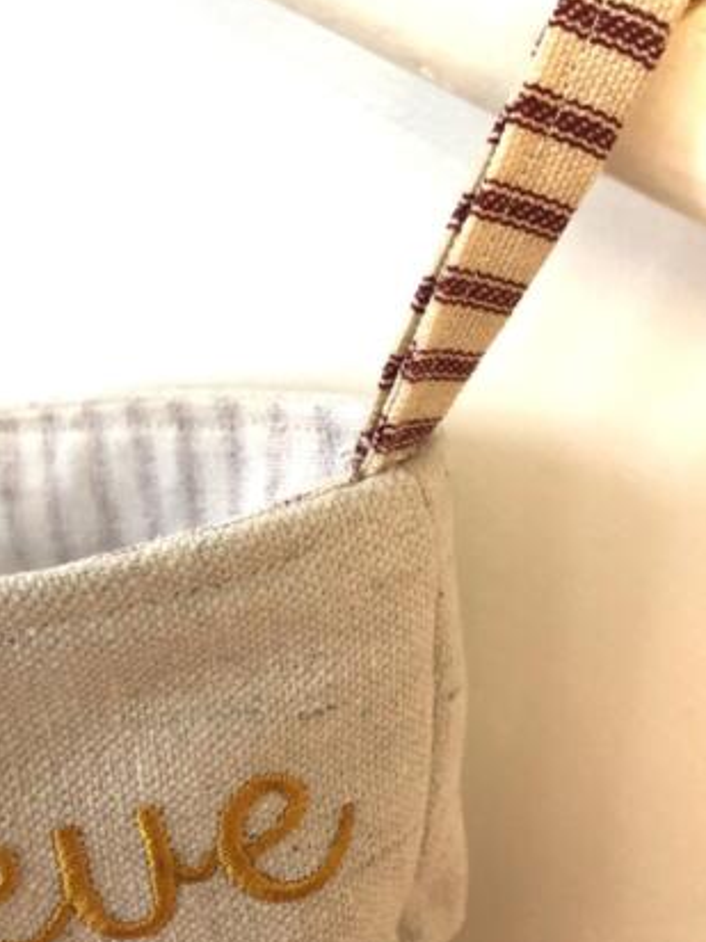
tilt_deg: -22.3
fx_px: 925
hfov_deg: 41.7
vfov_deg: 53.6
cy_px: 377
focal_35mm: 34
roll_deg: -26.4
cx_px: 312
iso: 100
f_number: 1.8
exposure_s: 1/15
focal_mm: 3.99
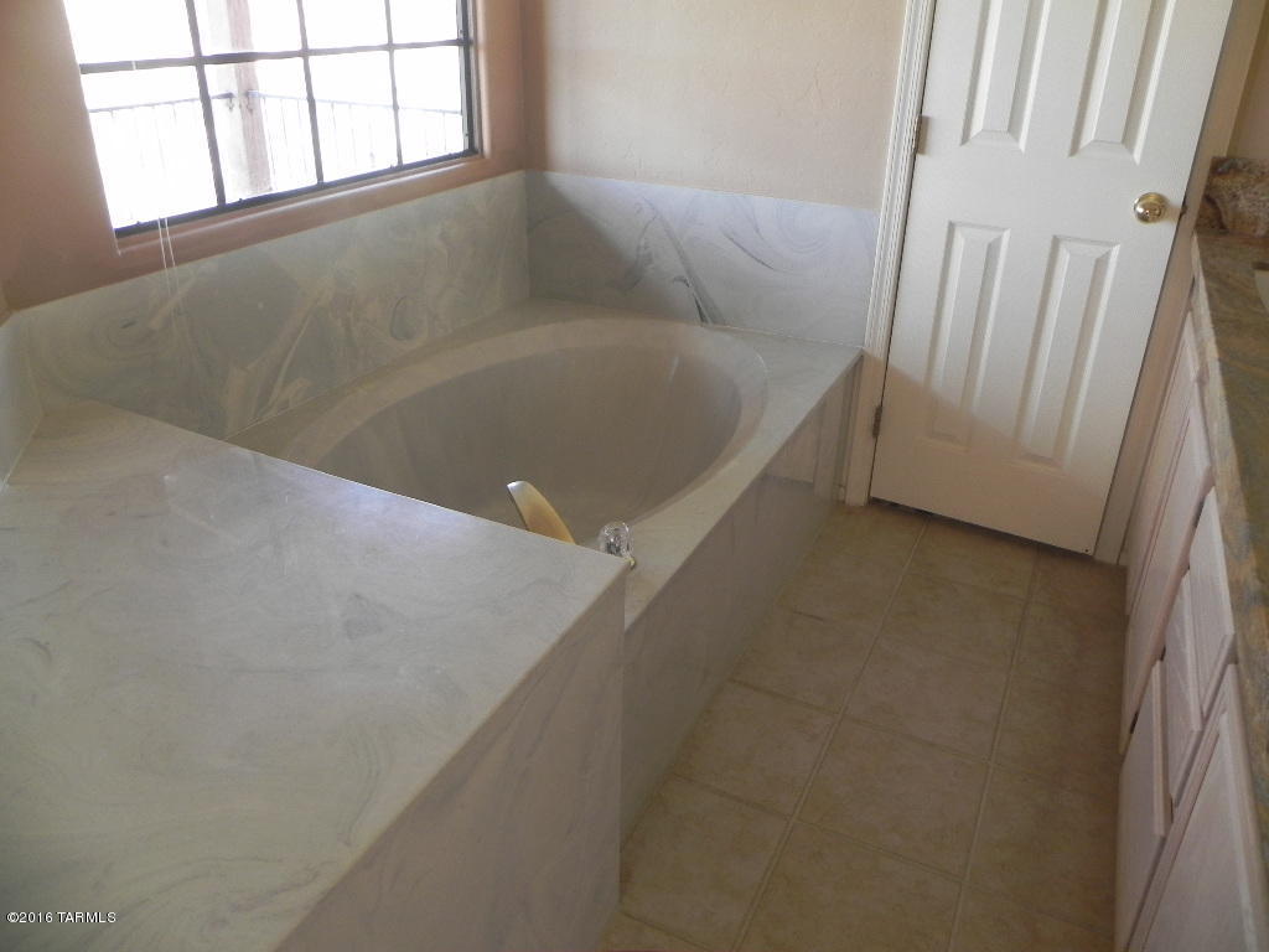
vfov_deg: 53.1
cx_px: 634
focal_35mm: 26
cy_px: 476
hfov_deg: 67.3
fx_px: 953
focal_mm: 4.6
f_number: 2.8
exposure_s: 1/61
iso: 160
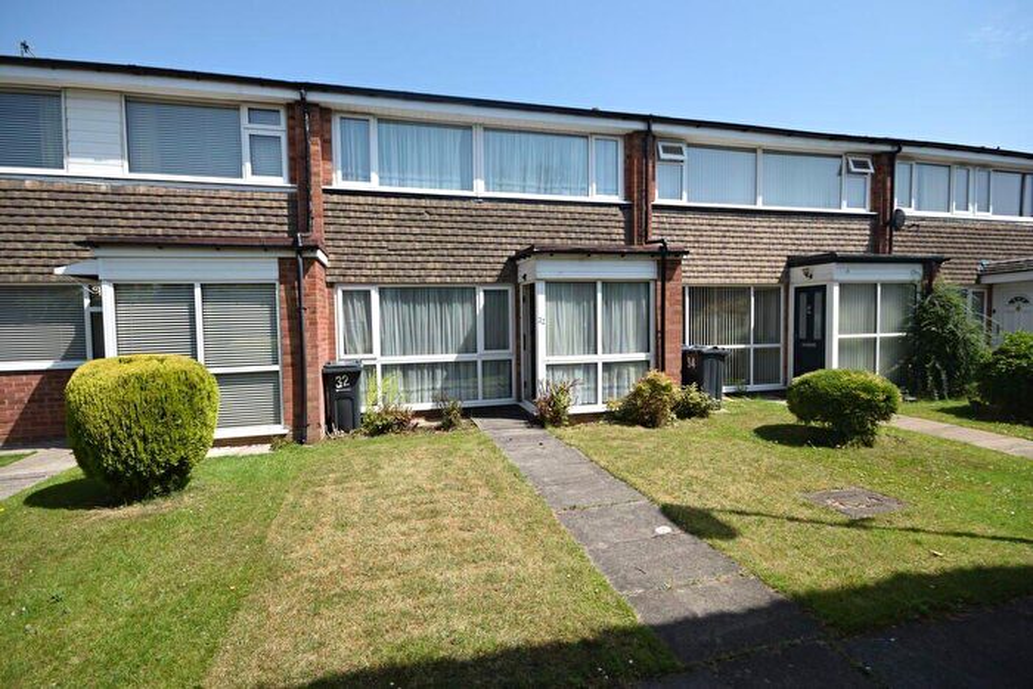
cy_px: 344
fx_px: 495
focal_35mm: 17
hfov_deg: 92.4
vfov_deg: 69.7
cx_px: 516
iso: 200
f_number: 9
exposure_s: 1/320
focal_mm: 11.5
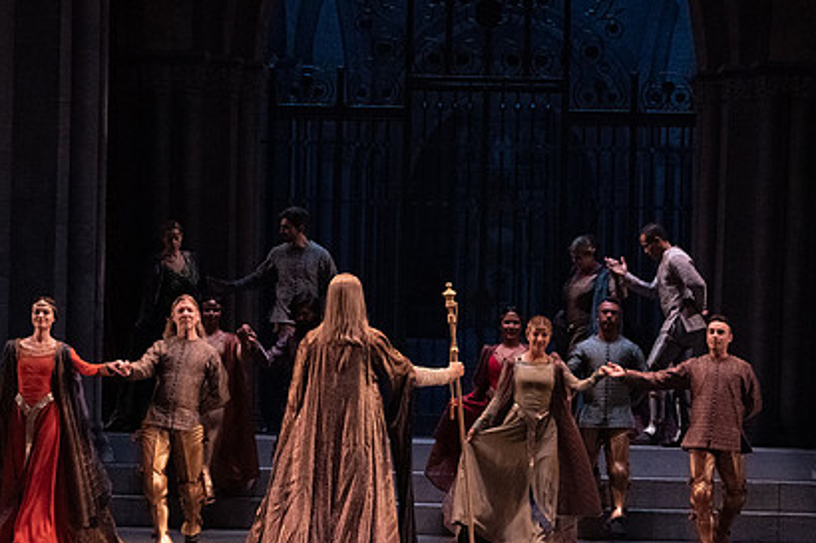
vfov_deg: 7.7
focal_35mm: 177
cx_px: 426
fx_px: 4010
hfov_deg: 11.6
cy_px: 337
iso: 20000
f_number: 9
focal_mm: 125
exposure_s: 1/320
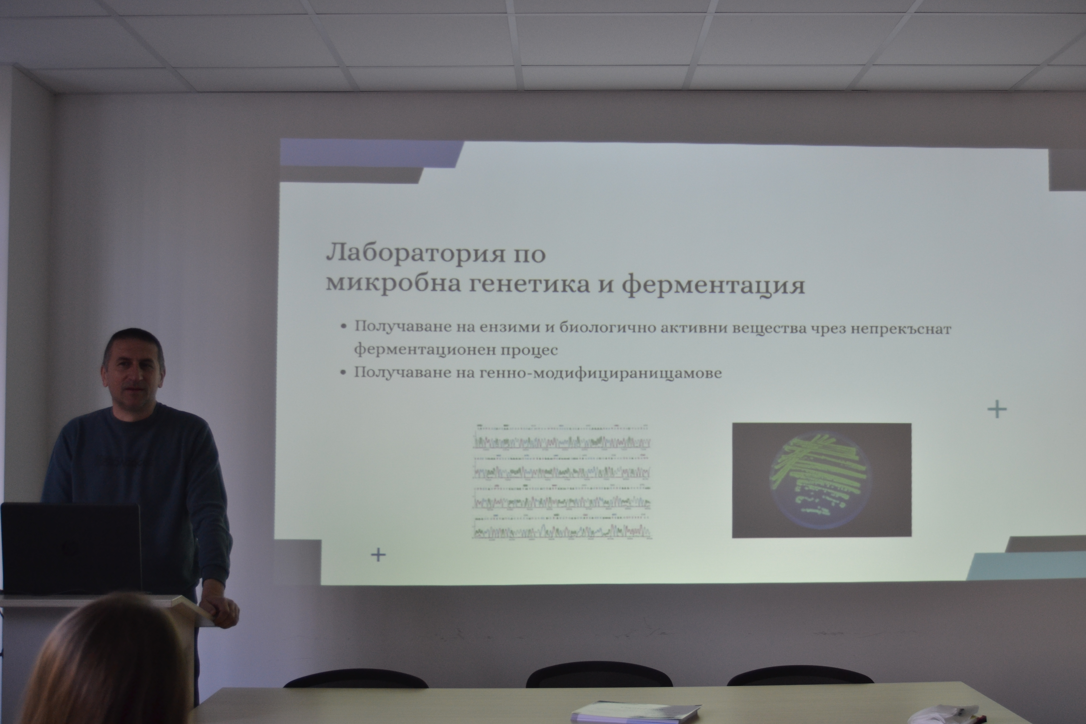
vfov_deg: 28.9
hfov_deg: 42.3
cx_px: 543
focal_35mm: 46
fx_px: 1403
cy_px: 362
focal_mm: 31
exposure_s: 1/80
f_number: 4.5
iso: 400
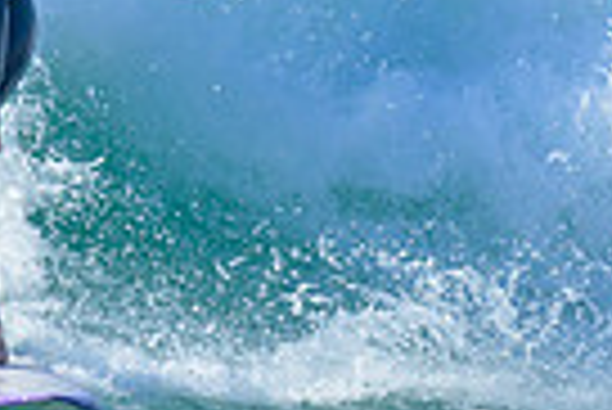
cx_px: -467
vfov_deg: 0.3
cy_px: 92
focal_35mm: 4693
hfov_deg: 0.4
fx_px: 79865
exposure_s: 1/2000
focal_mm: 800
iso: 320
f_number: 6.3
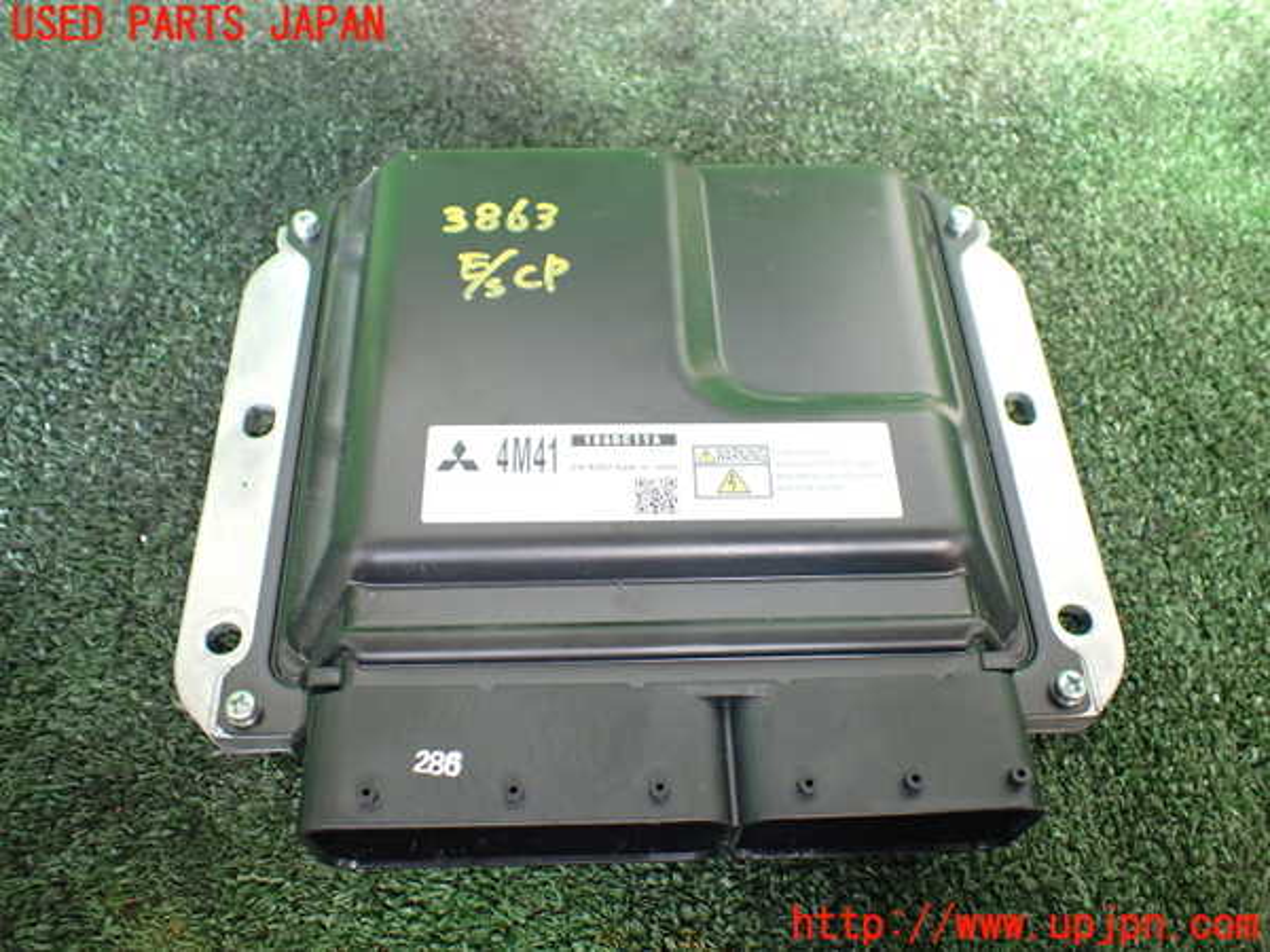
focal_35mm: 30
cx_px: 635
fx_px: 1101
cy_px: 476
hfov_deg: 60.0
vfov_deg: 46.8
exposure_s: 1/125
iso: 500
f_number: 2.3
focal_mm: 5.4
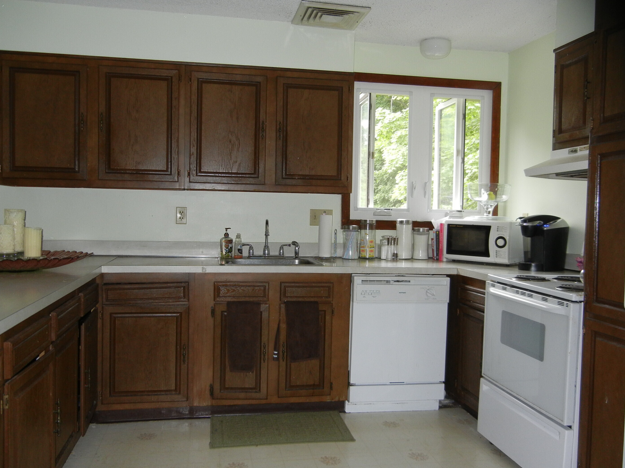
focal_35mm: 33
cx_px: 323
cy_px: 237
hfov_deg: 55.3
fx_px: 596
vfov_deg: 42.9
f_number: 3.5
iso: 200
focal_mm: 5.4
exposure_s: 1/30
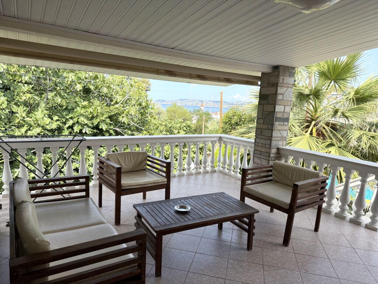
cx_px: 189
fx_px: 262
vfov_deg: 56.8
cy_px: 142
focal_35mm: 24
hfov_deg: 71.6
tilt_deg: -7.6
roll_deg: -2.8
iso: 100
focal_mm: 6.76
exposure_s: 1/1522
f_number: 1.78
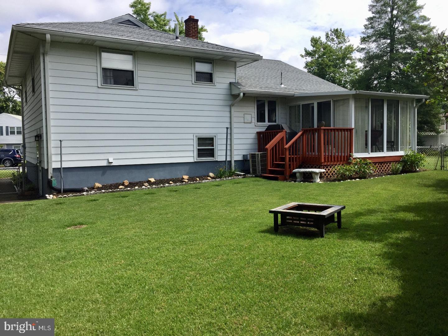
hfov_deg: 61.7
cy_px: 168
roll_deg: -0.3
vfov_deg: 48.2
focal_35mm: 29
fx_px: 375
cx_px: 224
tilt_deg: -2.8
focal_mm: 4.15
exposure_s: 1/1721
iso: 32
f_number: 2.2
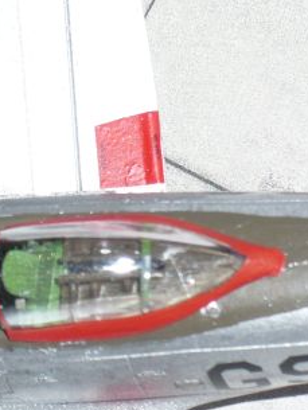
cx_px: -50
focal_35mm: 252
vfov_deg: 7.9
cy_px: 277
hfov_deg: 5.9
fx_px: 2988
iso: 100
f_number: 5.6
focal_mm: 16.4
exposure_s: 1/30
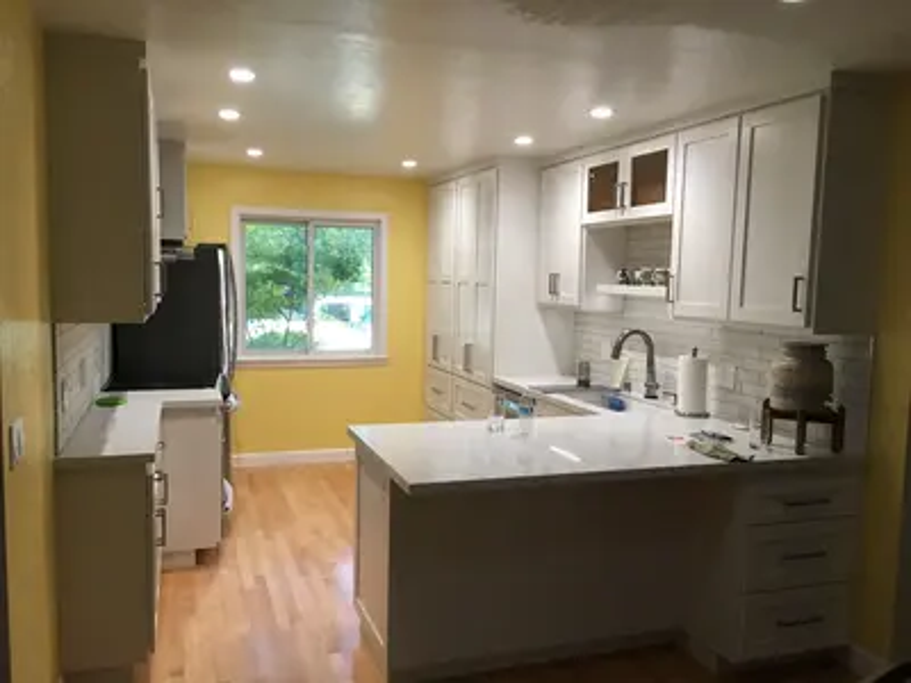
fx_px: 763
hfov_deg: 61.7
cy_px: 342
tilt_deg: -4.8
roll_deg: -1.2
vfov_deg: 48.2
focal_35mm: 29
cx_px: 456
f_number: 2.2
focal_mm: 4.15
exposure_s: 1/30
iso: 100
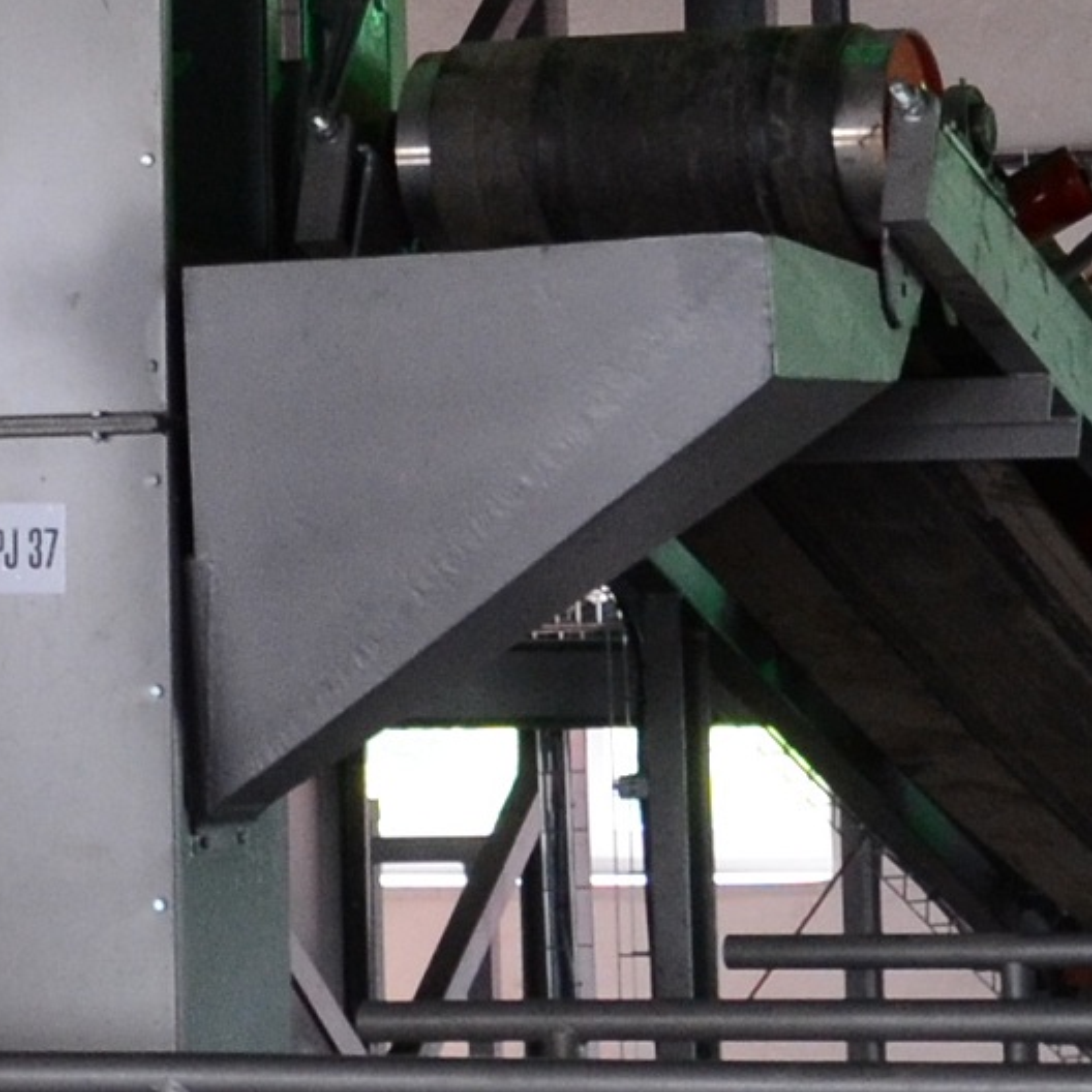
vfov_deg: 7.9
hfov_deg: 8.2
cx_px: 165
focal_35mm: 212
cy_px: -1083
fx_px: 7566
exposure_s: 1/10
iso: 1000
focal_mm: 22
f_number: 5
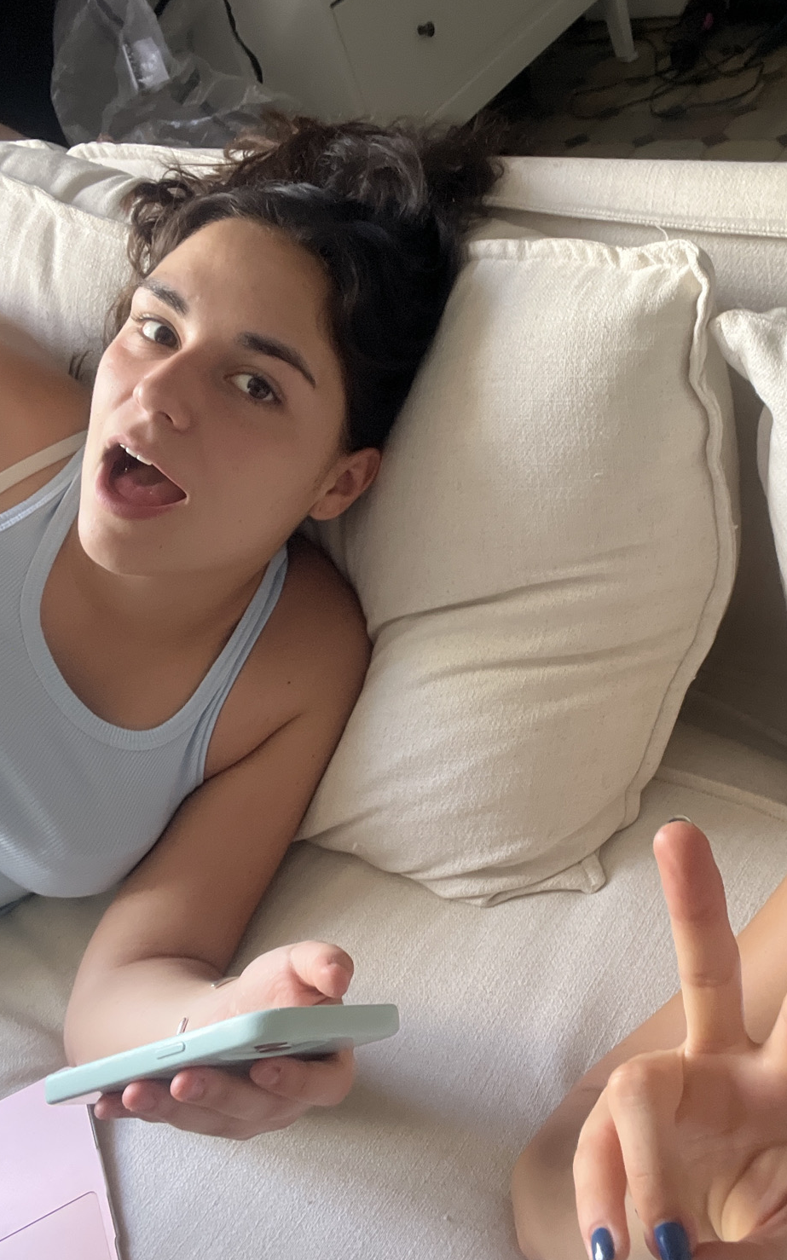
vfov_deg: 58.2
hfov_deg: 37.9
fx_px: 1133
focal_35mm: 33
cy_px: 635
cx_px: 526
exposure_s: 1/60
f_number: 2.2
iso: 200
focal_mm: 2.71
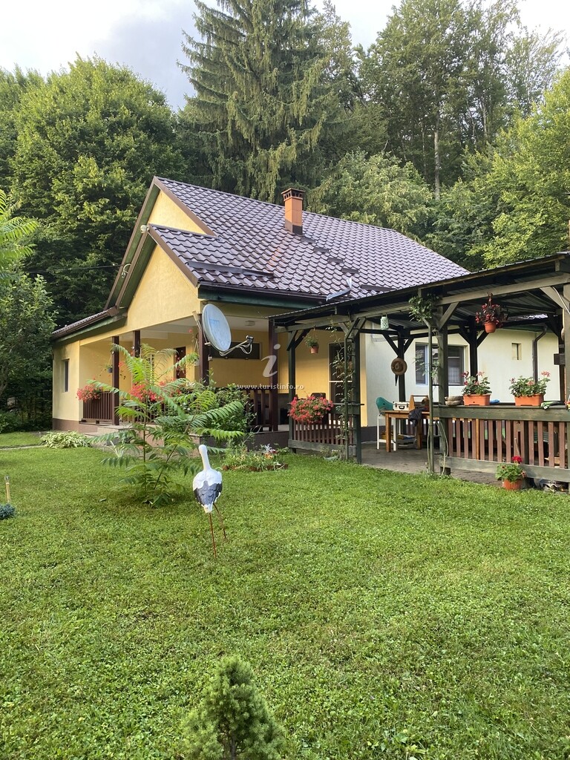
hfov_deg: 53.1
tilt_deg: +2.6
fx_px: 571
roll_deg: +0.4
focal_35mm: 26
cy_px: 380
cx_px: 285
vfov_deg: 67.3
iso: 125
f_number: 1.8
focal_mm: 4.25
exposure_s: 1/121
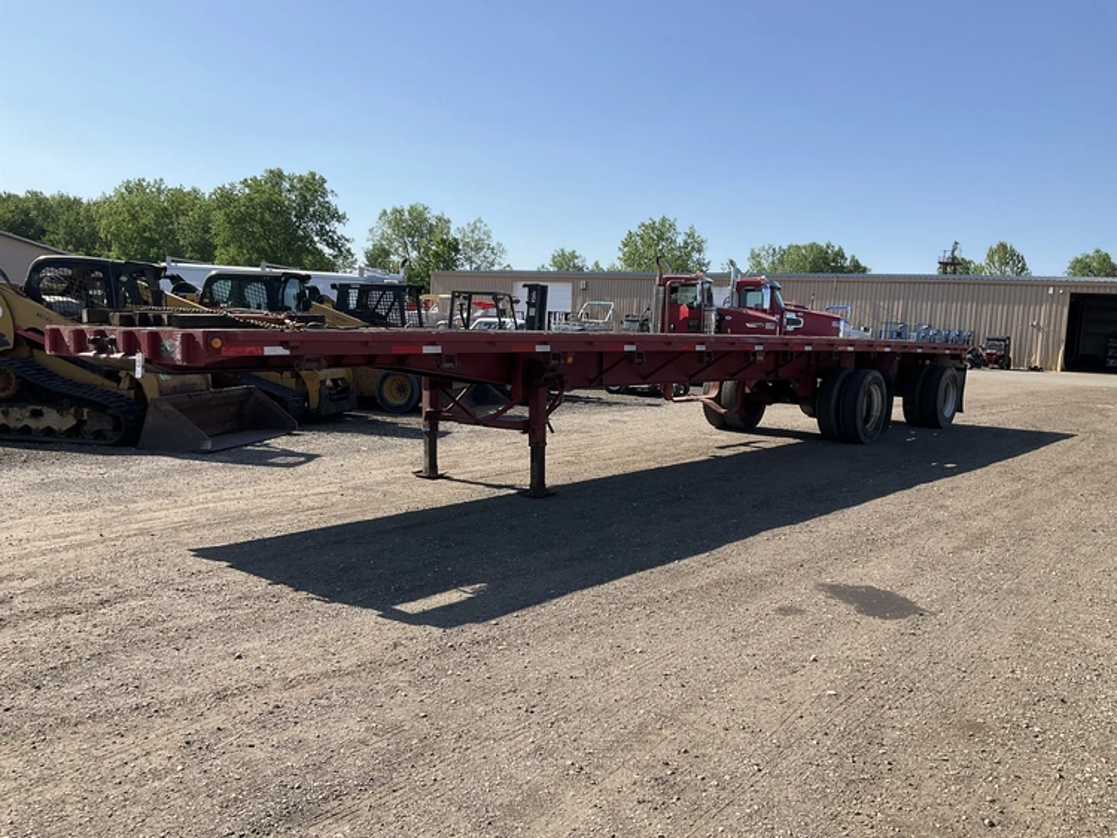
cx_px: 558
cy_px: 419
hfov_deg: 61.6
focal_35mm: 29
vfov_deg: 48.3
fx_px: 936
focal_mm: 3
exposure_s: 1/1730
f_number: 1.8
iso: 25
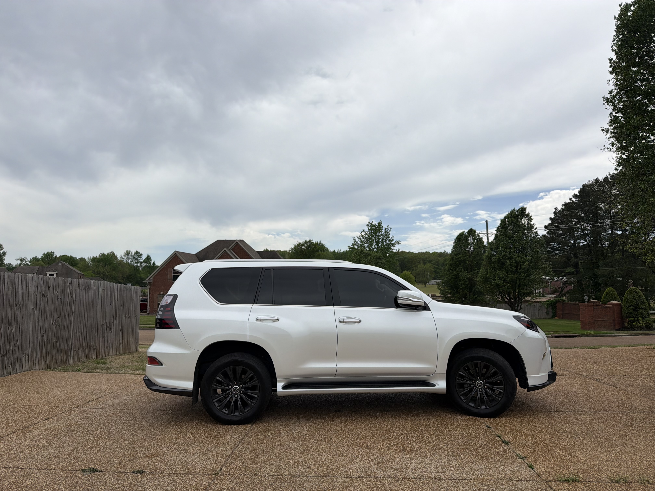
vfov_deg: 56.8
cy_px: 246
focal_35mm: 24
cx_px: 328
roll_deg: +0.1
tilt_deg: +3.7
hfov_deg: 71.6
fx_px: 454
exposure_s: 1/10309
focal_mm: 6.76
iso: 80
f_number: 1.78
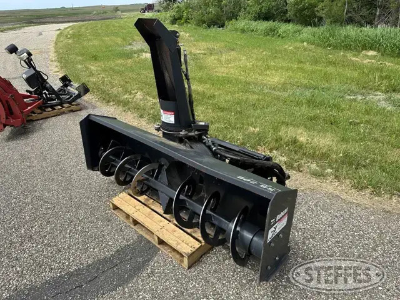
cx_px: 200
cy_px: 150
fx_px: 277
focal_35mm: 24
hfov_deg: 71.6
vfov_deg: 56.8
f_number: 1.78
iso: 80
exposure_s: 1/3247
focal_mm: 6.86
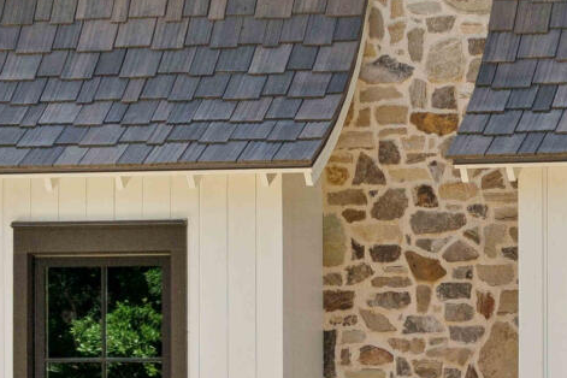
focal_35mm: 204
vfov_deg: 6.7
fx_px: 3213
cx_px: 740
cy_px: 150
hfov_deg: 9.9
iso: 250
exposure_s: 1/320
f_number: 8
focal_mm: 32
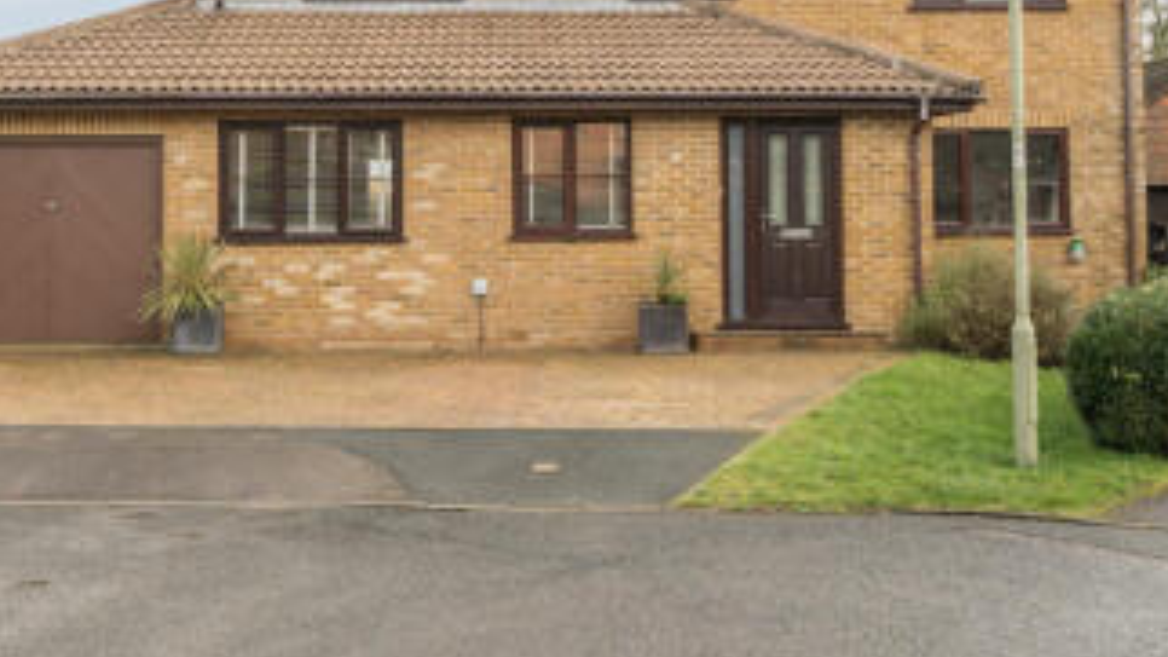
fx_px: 1486
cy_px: 129
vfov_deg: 24.5
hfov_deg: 42.9
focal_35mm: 48
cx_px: 537
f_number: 8
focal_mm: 21
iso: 320
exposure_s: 1/160
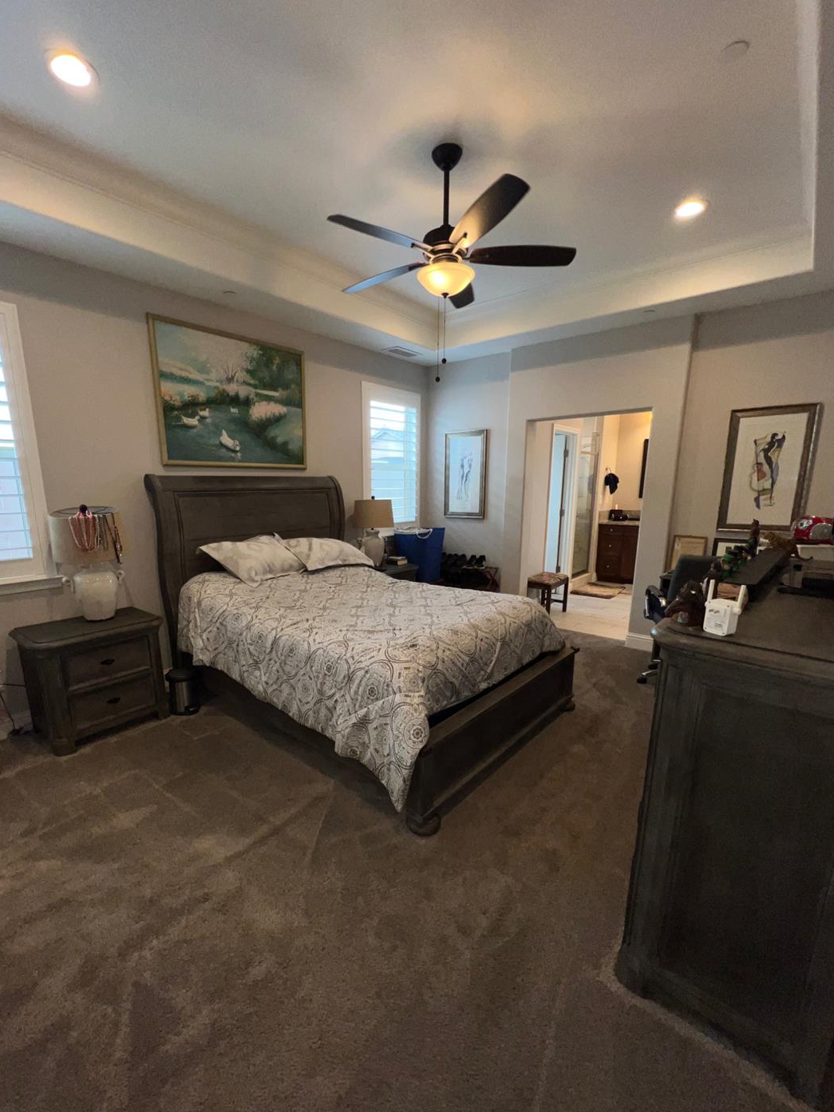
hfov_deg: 85.6
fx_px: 450
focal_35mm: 14
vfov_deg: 102.0
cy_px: 587
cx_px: 396
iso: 40
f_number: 1.8
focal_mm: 1.57
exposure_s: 1/122
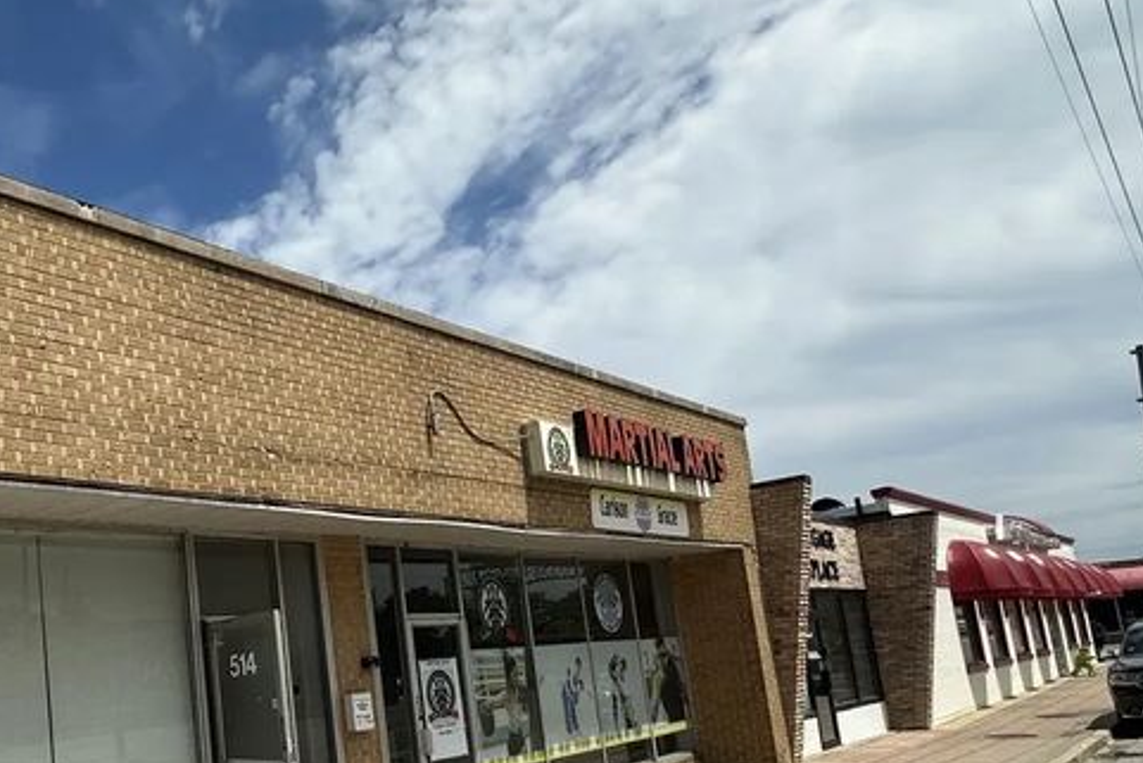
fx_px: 984
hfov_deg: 54.4
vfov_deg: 41.4
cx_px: 166
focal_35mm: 31
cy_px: 547
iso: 40
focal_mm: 2.22
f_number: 2.2
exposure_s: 1/3125
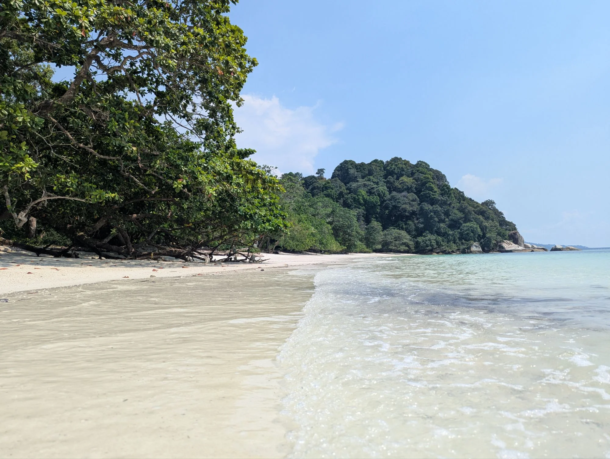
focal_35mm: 24
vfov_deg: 56.9
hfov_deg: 71.5
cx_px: 305
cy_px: 230
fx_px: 424
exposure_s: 1/2762
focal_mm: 6.81
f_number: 1.85
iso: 62
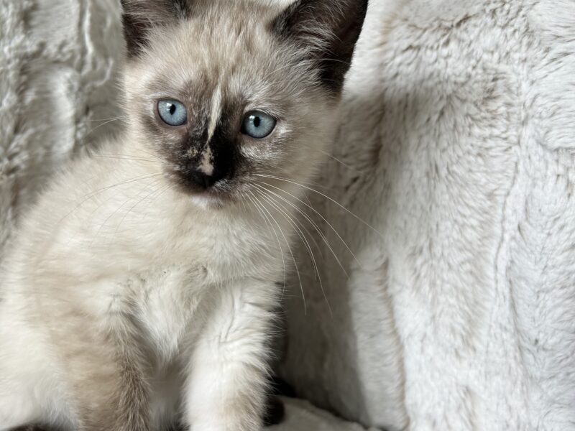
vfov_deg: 53.1
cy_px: 216
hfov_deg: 67.3
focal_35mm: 26
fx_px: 432
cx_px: 288
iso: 32
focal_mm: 5.7
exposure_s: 1/138
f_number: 1.5
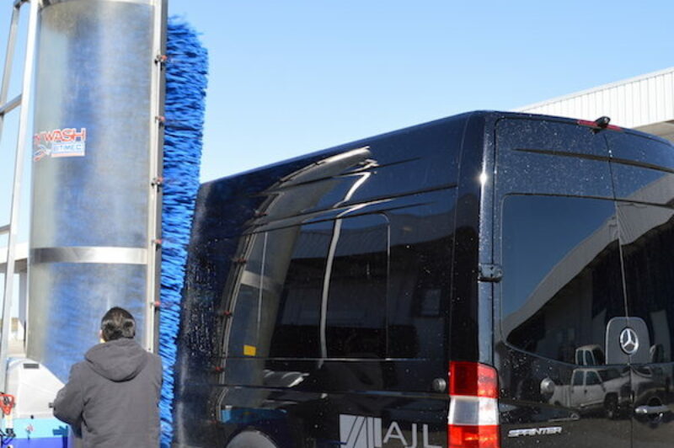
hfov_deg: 62.0
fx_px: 561
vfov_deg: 43.5
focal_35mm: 30
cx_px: 337
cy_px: 224
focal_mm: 20
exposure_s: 1/200
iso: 100
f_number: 7.1
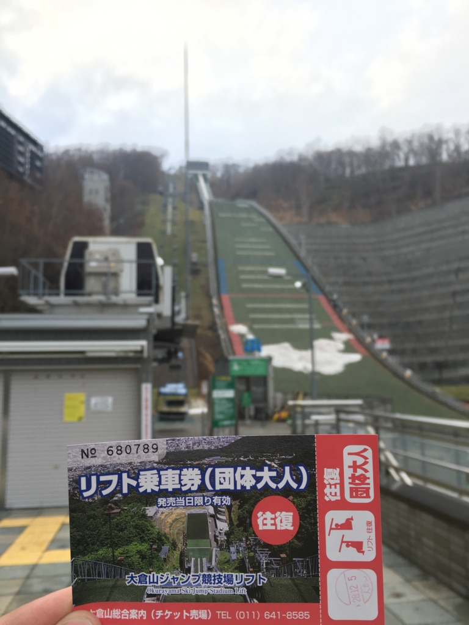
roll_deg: +0.6
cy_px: 312
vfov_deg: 61.7
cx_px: 234
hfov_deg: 48.2
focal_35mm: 29
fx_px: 524
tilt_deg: +7.5
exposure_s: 1/120
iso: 32
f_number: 2.2
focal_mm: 4.15
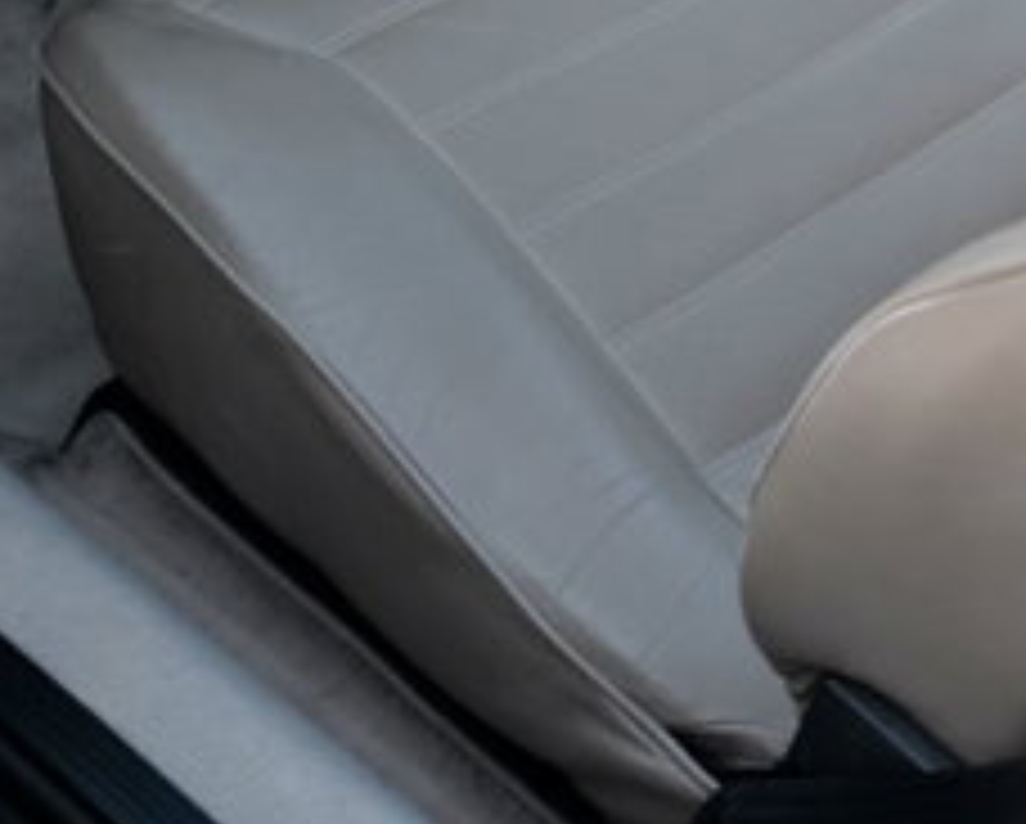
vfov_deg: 12.0
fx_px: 3588
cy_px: -698
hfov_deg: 16.1
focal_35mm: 118
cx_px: 886
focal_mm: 28
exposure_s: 1/50
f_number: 1.7
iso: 100
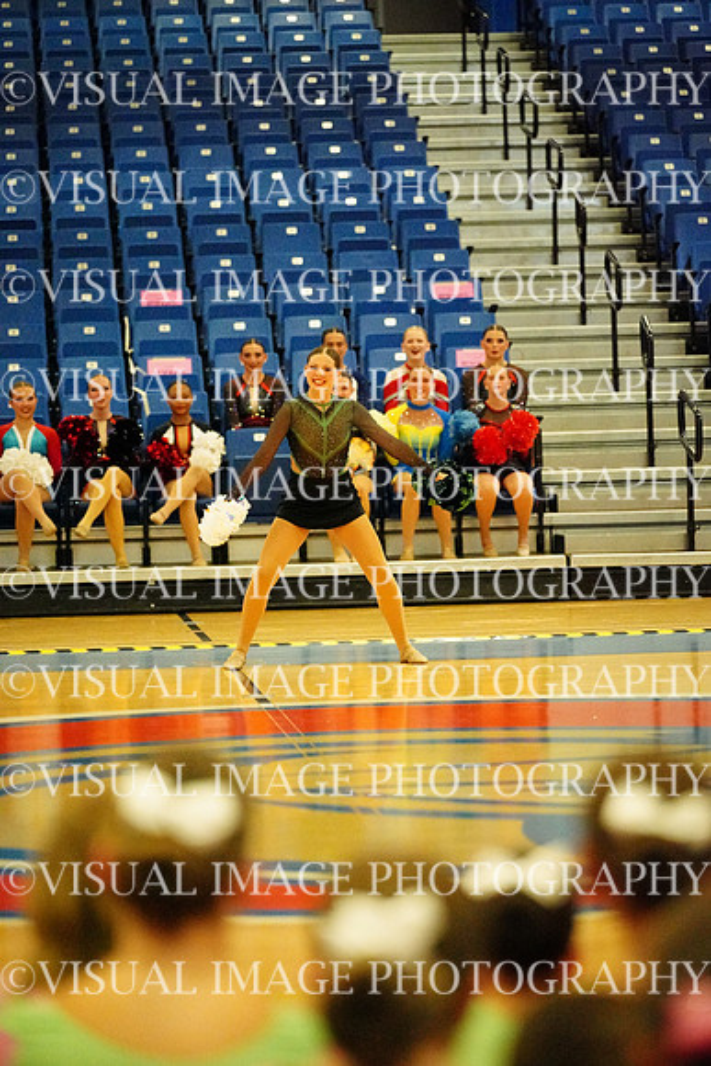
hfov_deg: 9.2
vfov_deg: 13.7
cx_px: 356
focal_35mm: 150
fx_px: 4441
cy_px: 533
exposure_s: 1/1600
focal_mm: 150
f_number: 2.8
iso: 25600
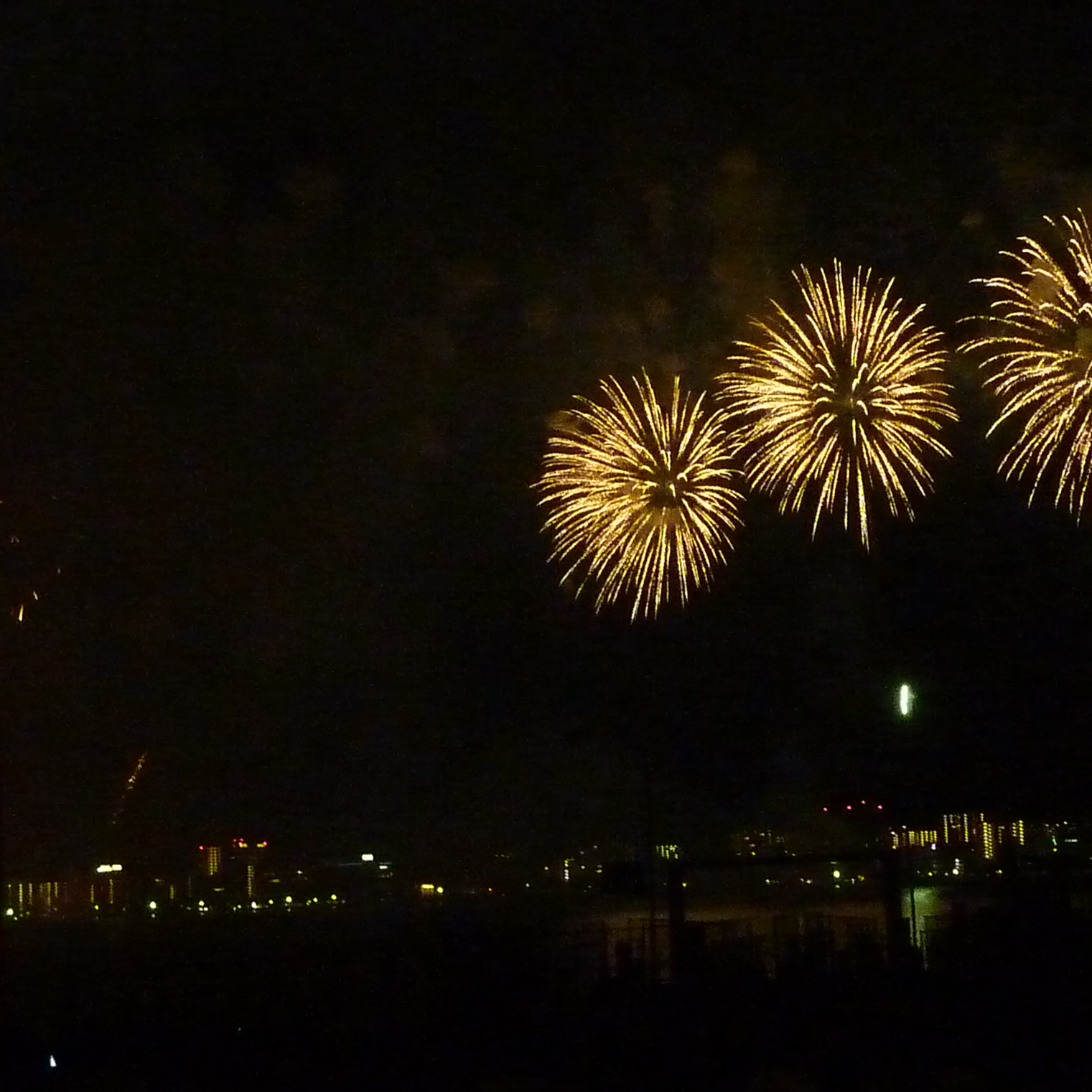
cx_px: 670
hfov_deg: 23.0
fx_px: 2677
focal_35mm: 75
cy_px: 550
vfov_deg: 23.1
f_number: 3.5
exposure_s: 1/8
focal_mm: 5.7
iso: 800
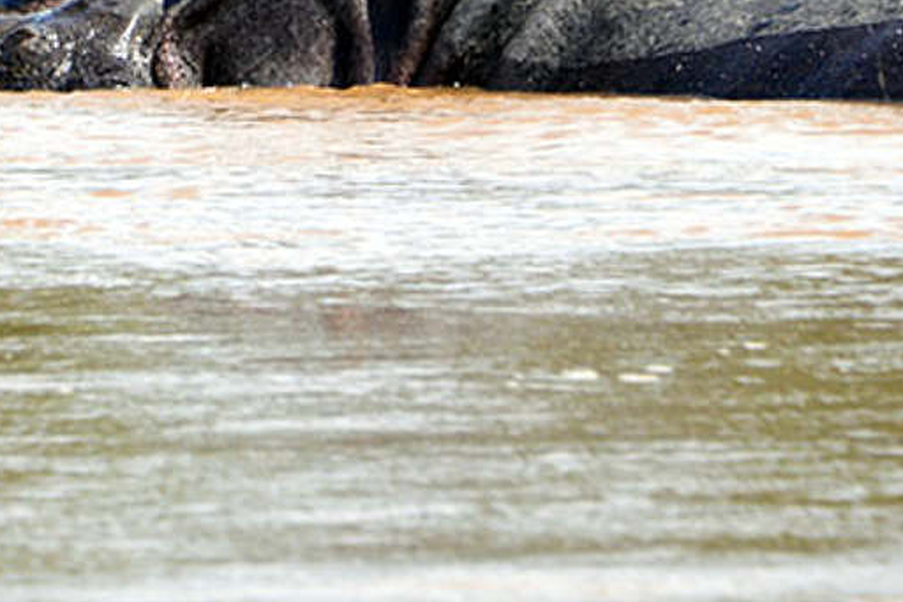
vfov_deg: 2.3
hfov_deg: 3.5
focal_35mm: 586
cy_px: 34
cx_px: 504
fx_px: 14693
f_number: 5.6
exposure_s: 1/1000
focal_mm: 300
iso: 320
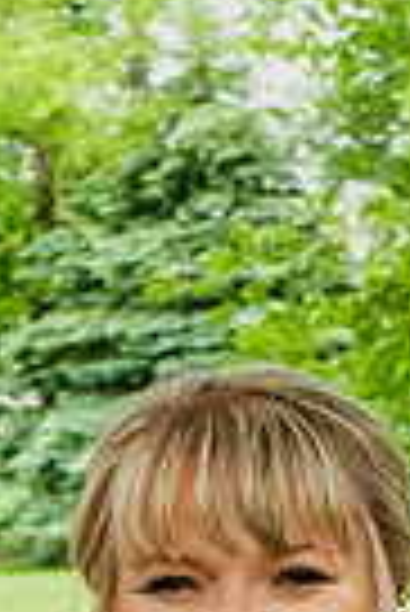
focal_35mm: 350
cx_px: 203
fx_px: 5966
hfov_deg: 3.9
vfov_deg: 5.9
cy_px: 722
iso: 200
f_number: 8
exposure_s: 1/250
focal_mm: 55
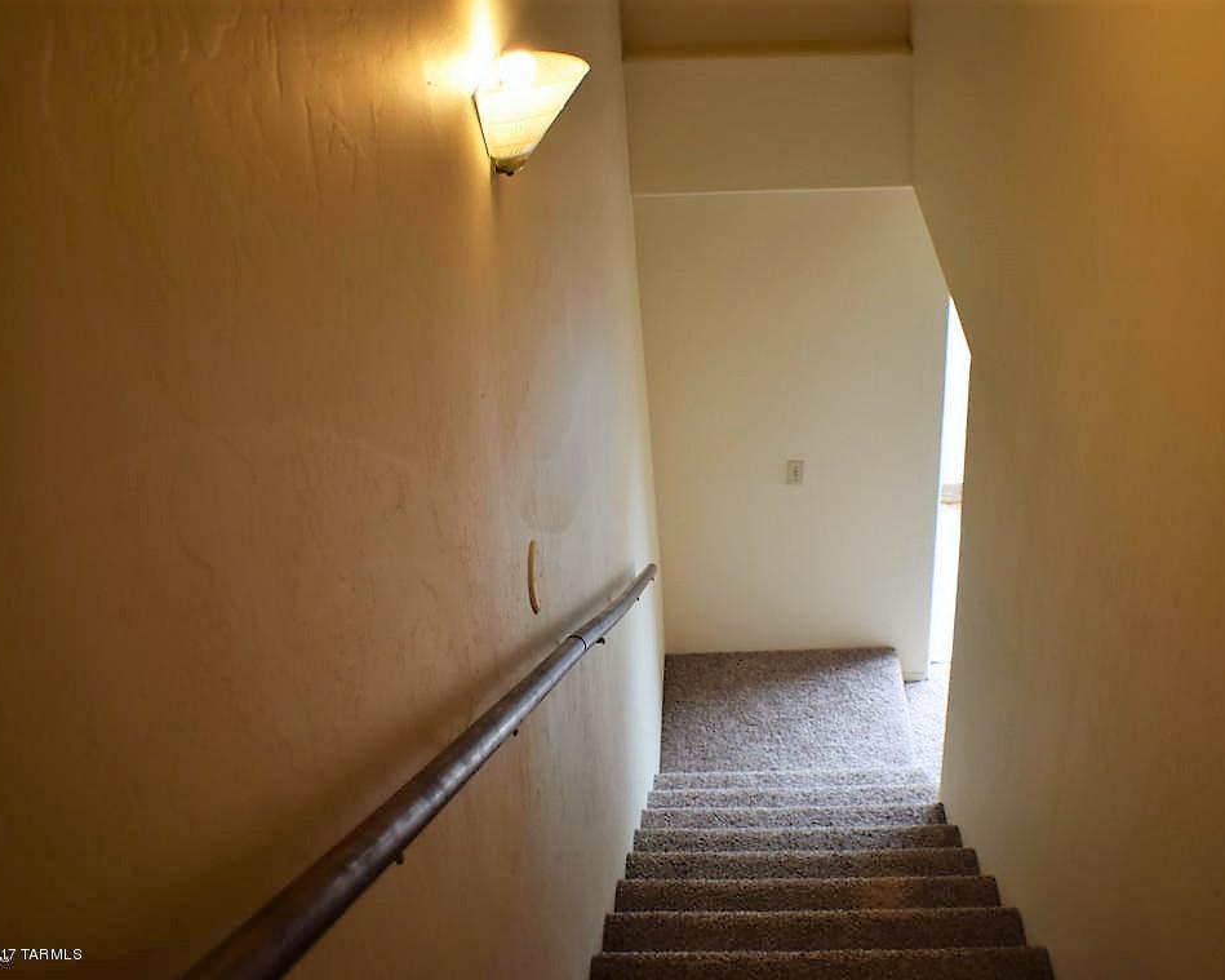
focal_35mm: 50
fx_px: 1797
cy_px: 495
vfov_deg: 30.5
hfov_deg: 37.6
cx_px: 706
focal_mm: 29
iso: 400
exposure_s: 1/80
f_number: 4.5
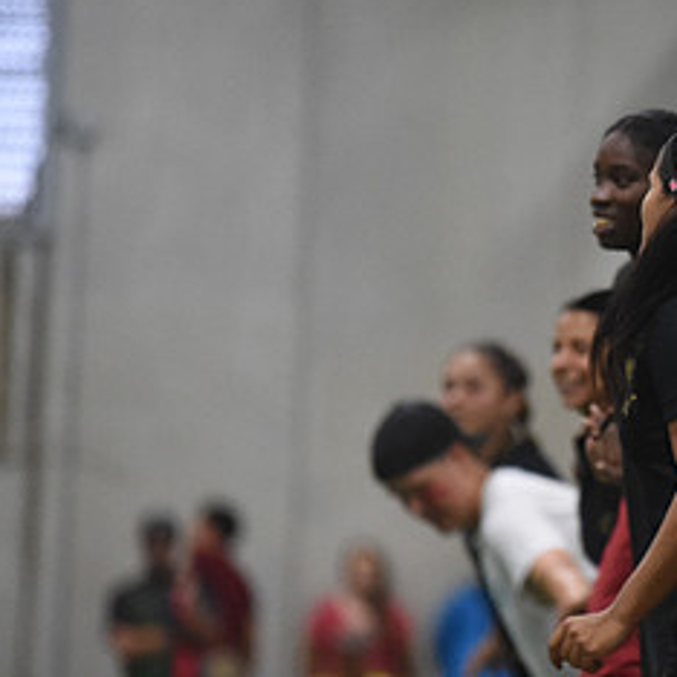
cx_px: 807
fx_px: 9293
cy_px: 331
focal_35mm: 420
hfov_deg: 4.2
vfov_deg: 4.2
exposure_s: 1/500
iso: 10000
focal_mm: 200
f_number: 2.8
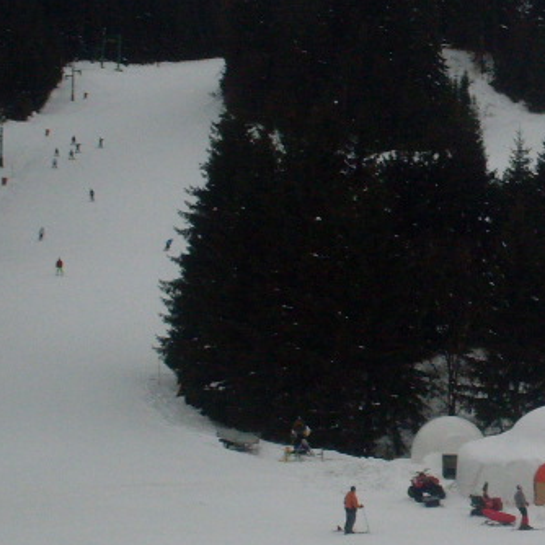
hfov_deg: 16.4
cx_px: 591
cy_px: 246
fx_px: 1835
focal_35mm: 103
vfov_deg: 16.9
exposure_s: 1/500
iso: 120
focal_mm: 6.3
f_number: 8.4
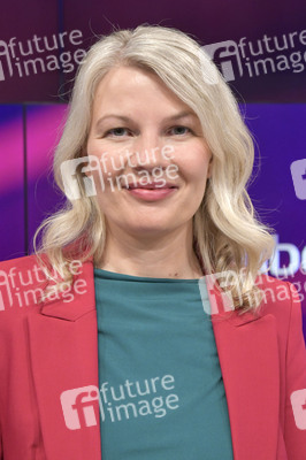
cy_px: 230
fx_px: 715
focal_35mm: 56
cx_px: 153
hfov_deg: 24.2
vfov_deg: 35.7
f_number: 6.3
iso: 2500
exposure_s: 1/200
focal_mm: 56
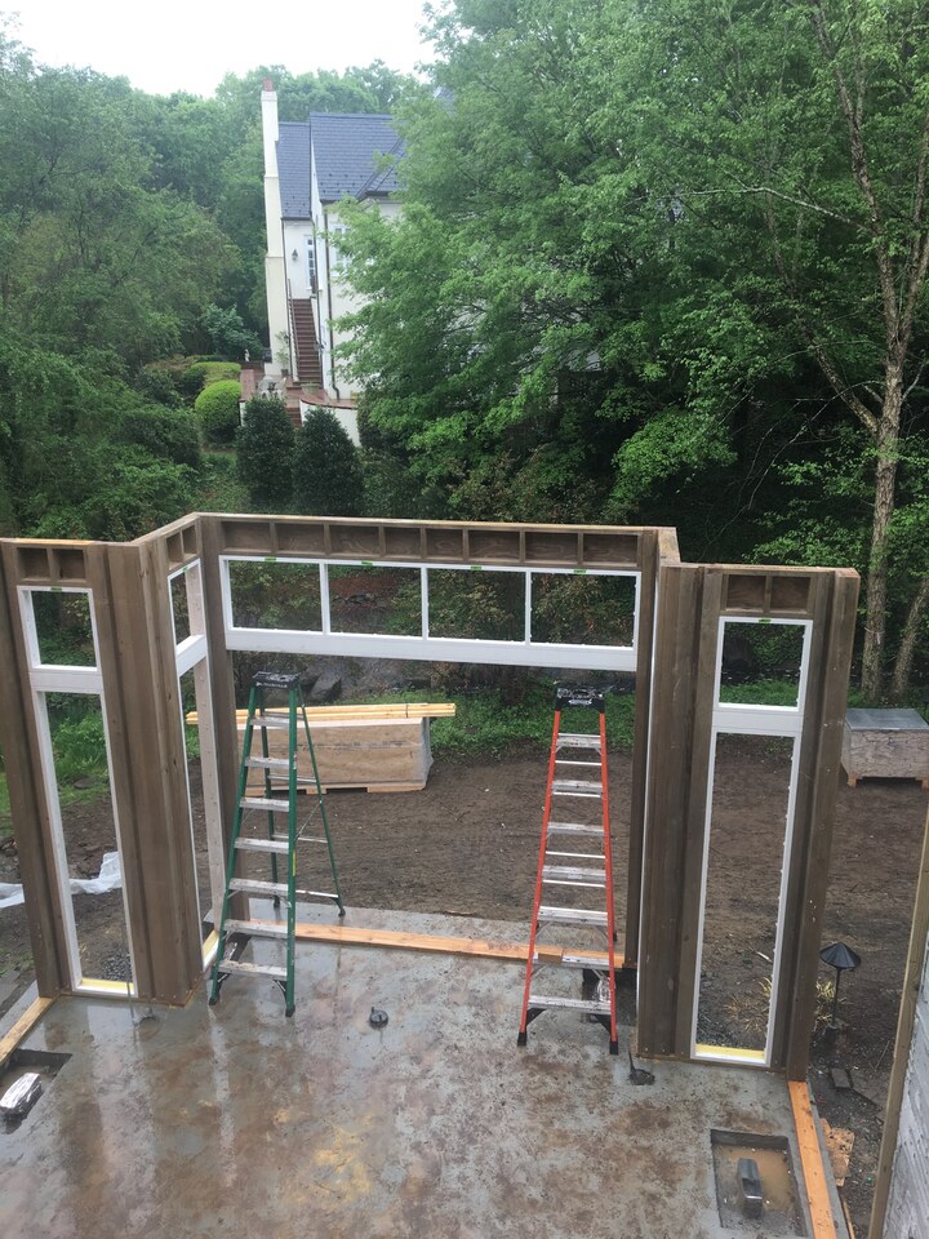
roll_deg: +1.1
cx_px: 464
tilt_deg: -18.3
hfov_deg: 48.2
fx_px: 1038
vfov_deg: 61.7
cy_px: 620
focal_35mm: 29
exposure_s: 1/120
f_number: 2.2
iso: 25
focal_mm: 4.15
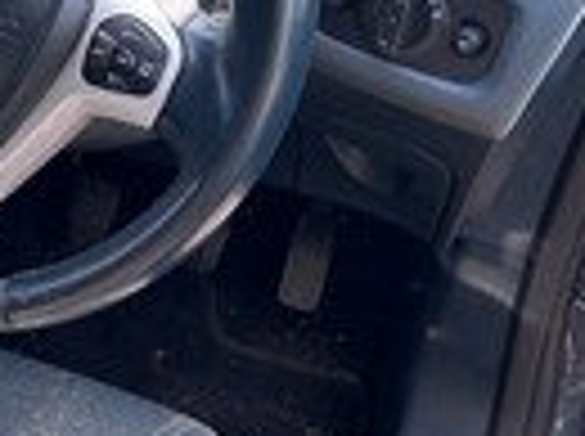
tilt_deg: -35.7
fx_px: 1181
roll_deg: +3.8
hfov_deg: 24.9
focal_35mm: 70
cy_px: 148
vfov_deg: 20.9
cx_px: -135
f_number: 1.5
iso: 40
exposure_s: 1/241
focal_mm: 5.7
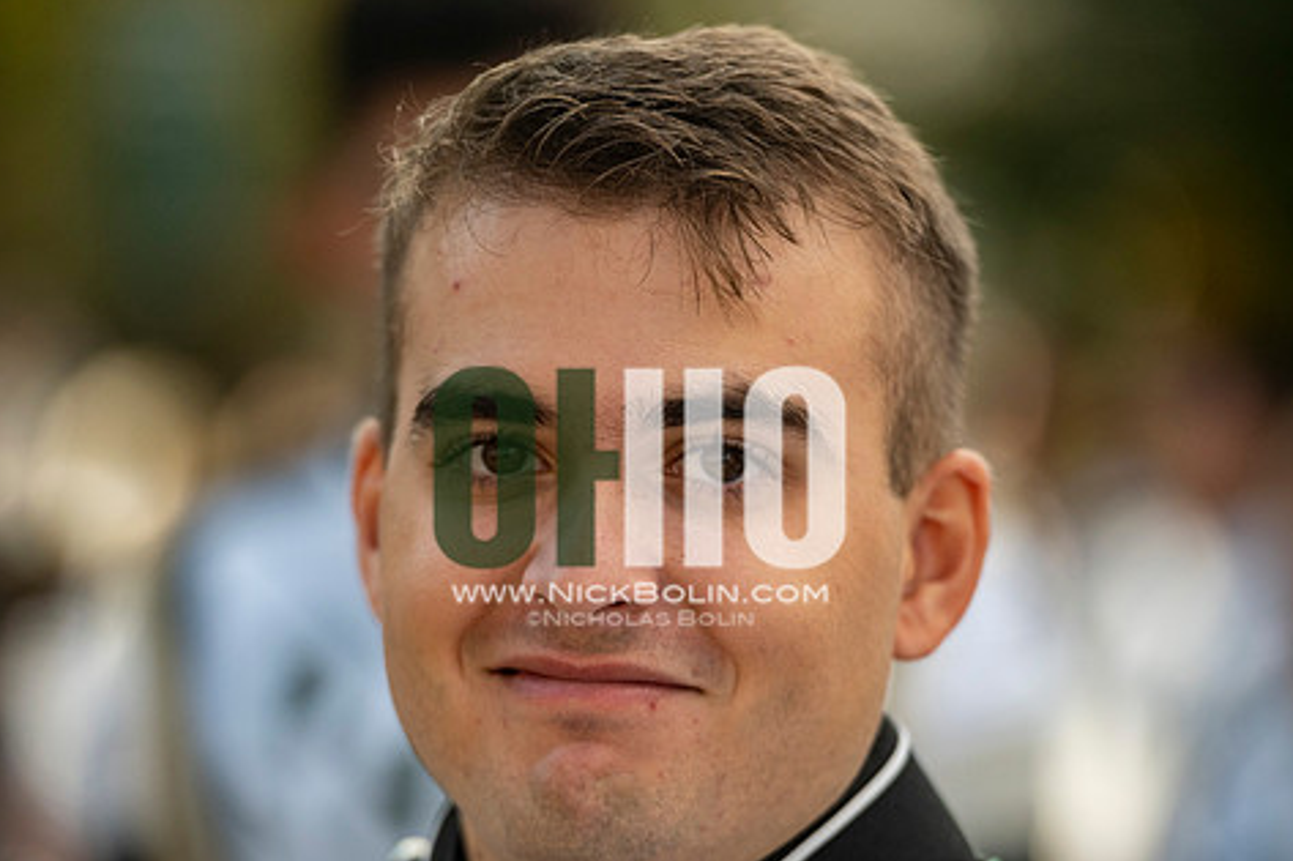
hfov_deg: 8.4
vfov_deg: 5.6
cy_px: 495
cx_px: 640
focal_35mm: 245
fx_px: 8796
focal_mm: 200
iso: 1000
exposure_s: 1/8000
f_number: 2.8
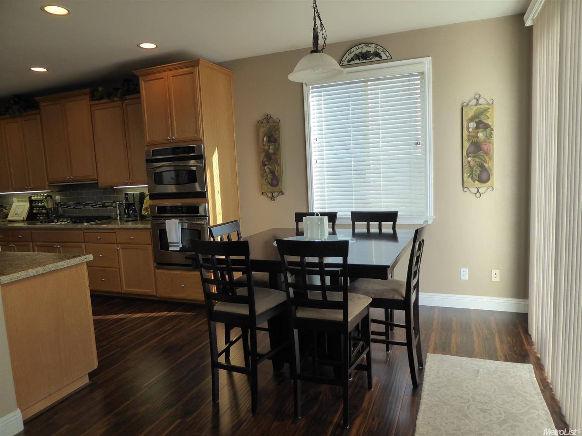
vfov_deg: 54.9
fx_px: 420
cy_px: 218
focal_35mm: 25
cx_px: 291
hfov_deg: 69.4
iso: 200
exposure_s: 1/100
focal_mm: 4.3
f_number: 3.3
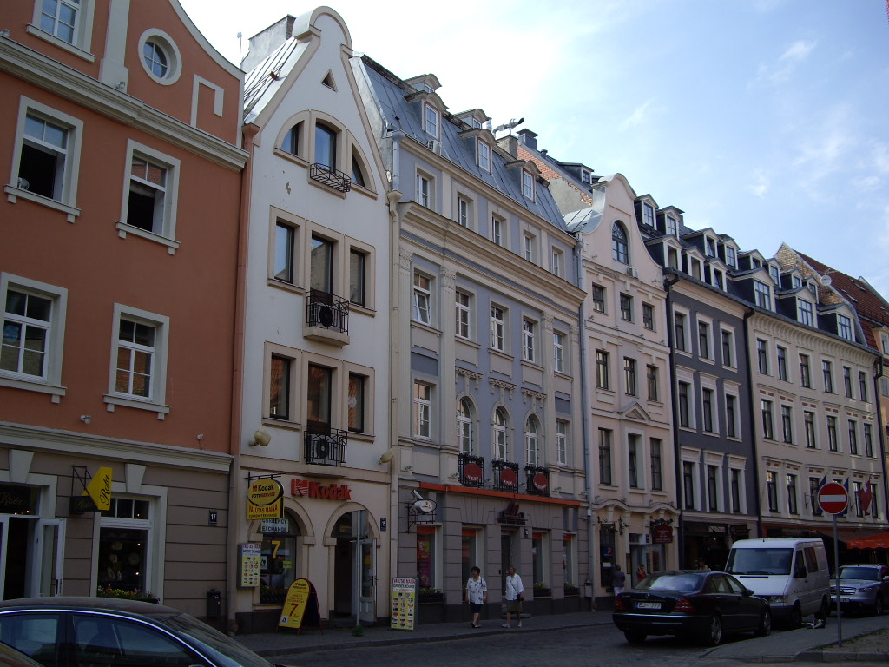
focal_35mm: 38
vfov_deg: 37.7
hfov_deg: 49.0
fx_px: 976
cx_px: 444
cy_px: 334
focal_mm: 7.9
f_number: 2.8
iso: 50
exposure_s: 1/400
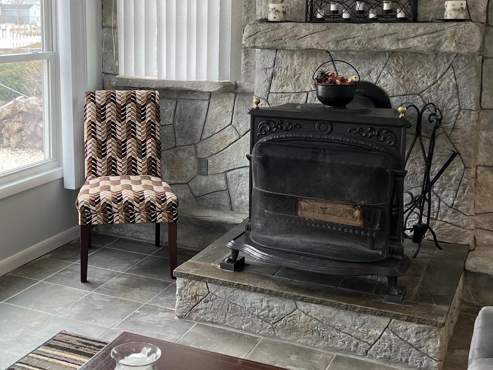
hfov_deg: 36.9
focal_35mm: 51
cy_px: 115
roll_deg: +0.5
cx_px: 144
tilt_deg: -9.8
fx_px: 726
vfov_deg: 28.3
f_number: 1.5
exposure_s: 1/120
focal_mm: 5.7
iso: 64
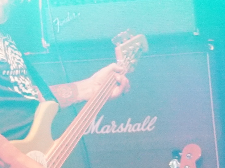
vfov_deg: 4.1
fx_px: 2366
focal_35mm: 364
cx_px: -540
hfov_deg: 5.1
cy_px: -110
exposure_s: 1/60
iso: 8000
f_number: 4
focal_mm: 46
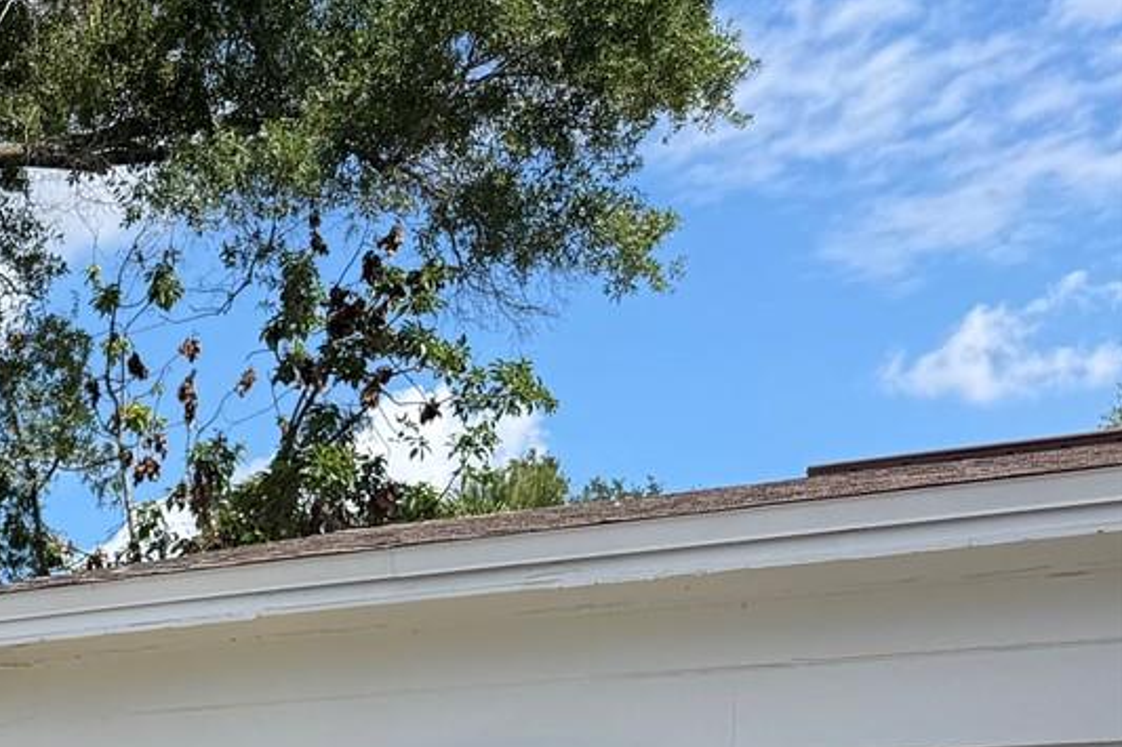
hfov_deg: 22.3
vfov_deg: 16.5
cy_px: 1124
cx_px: -556
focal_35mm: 75
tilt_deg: -4.0
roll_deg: -0.5
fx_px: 2337
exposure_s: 1/3953
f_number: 1.78
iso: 80
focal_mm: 6.76
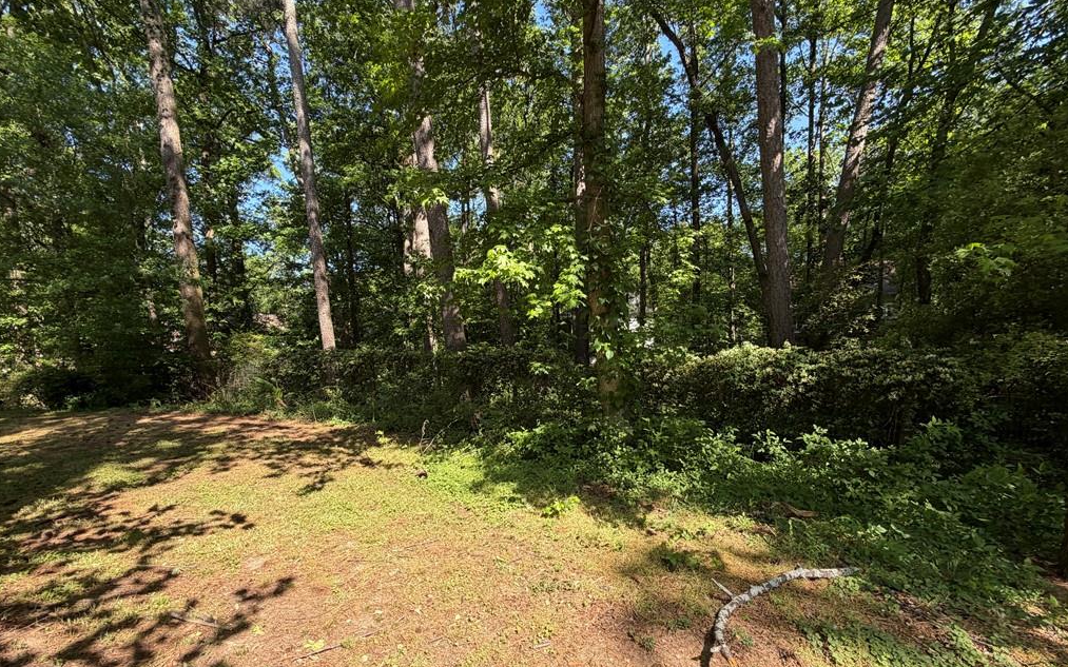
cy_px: 384
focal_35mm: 15
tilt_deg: -5.7
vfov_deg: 74.3
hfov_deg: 101.5
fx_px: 437
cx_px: 533
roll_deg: +1.3
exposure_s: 1/502
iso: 64
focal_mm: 2.22
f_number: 2.2
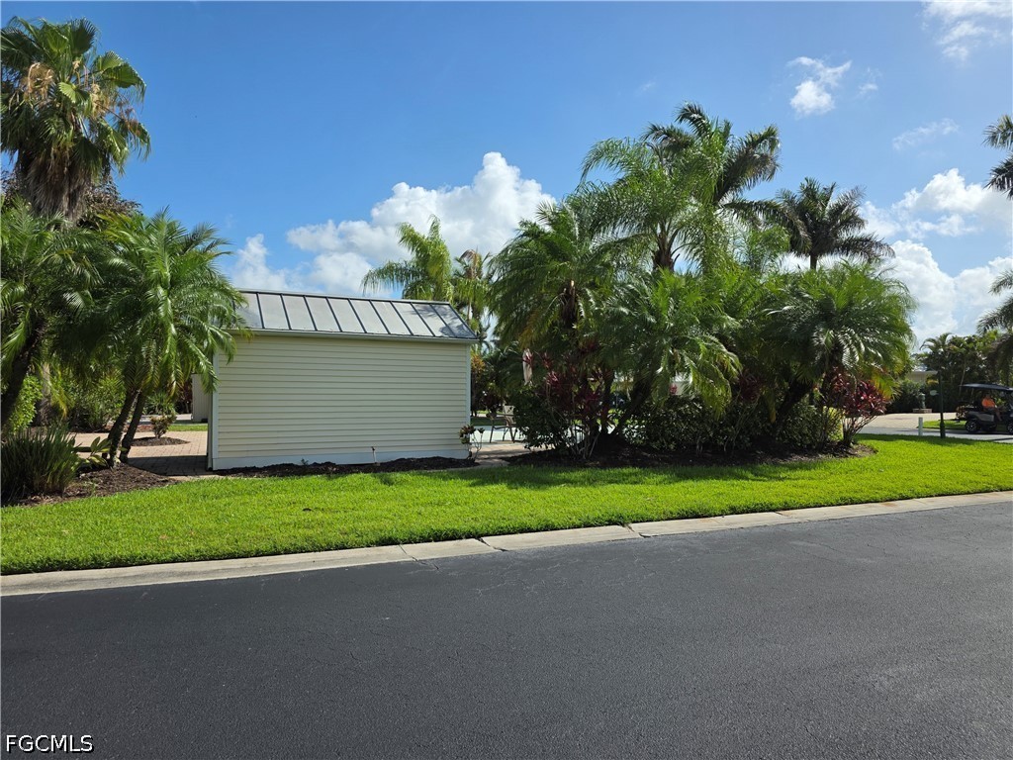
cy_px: 380
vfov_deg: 58.9
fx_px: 673
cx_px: 506
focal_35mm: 23
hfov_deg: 73.9
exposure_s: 1/6809
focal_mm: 6.3
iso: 80
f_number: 1.7
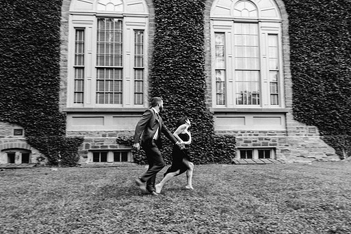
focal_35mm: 30
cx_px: 180
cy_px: 117
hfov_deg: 61.9
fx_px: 292
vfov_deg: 43.6
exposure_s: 1/40
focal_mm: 26
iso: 400
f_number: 7.1
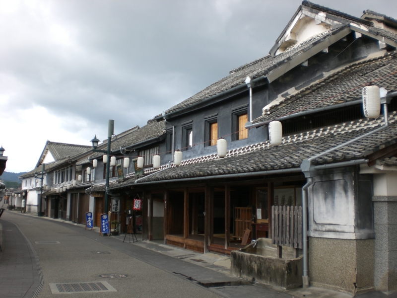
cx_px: 198
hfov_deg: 49.0
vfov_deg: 37.7
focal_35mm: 38
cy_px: 149
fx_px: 436
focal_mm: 6.3
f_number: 3.1
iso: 50
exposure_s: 1/320
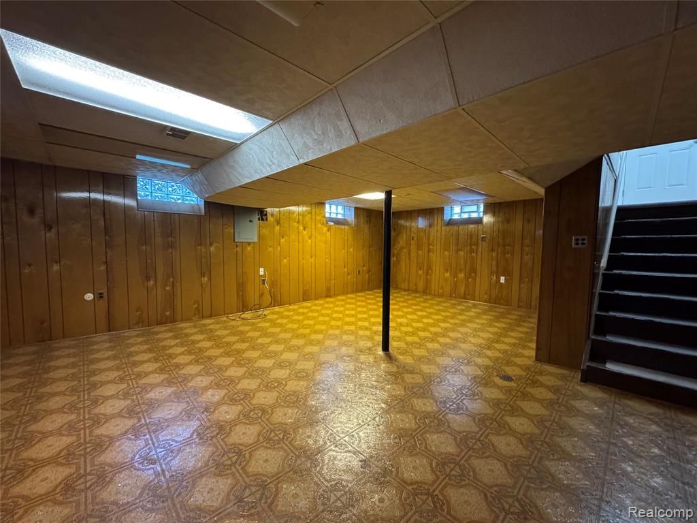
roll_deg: -0.9
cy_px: 262
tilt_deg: -4.2
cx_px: 348
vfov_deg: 85.7
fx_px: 282
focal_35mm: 14
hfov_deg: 102.1
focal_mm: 2.22
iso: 1000
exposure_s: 1/60
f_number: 2.2
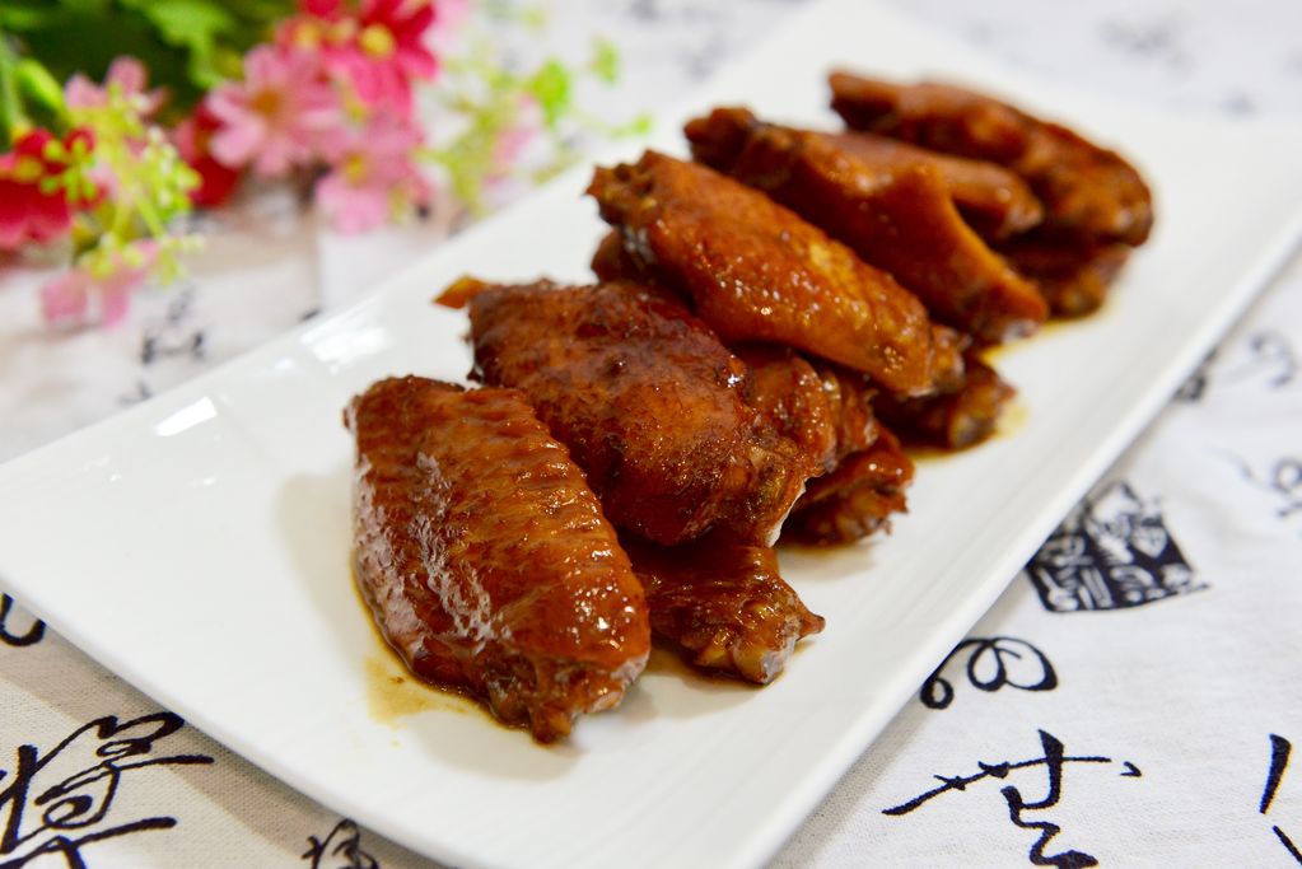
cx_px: 651
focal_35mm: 52
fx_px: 1881
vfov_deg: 26.0
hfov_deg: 38.2
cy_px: 434
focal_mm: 52
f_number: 5
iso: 2500
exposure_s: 1/100
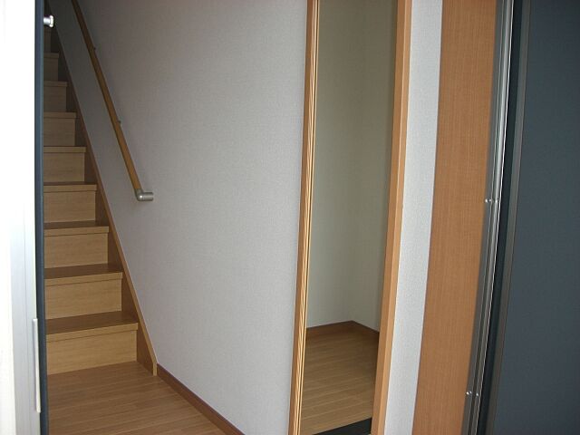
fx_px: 637
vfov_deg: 37.7
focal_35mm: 38
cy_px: 218
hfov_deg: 49.0
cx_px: 290
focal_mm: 6.2
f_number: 2.7
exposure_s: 1/200
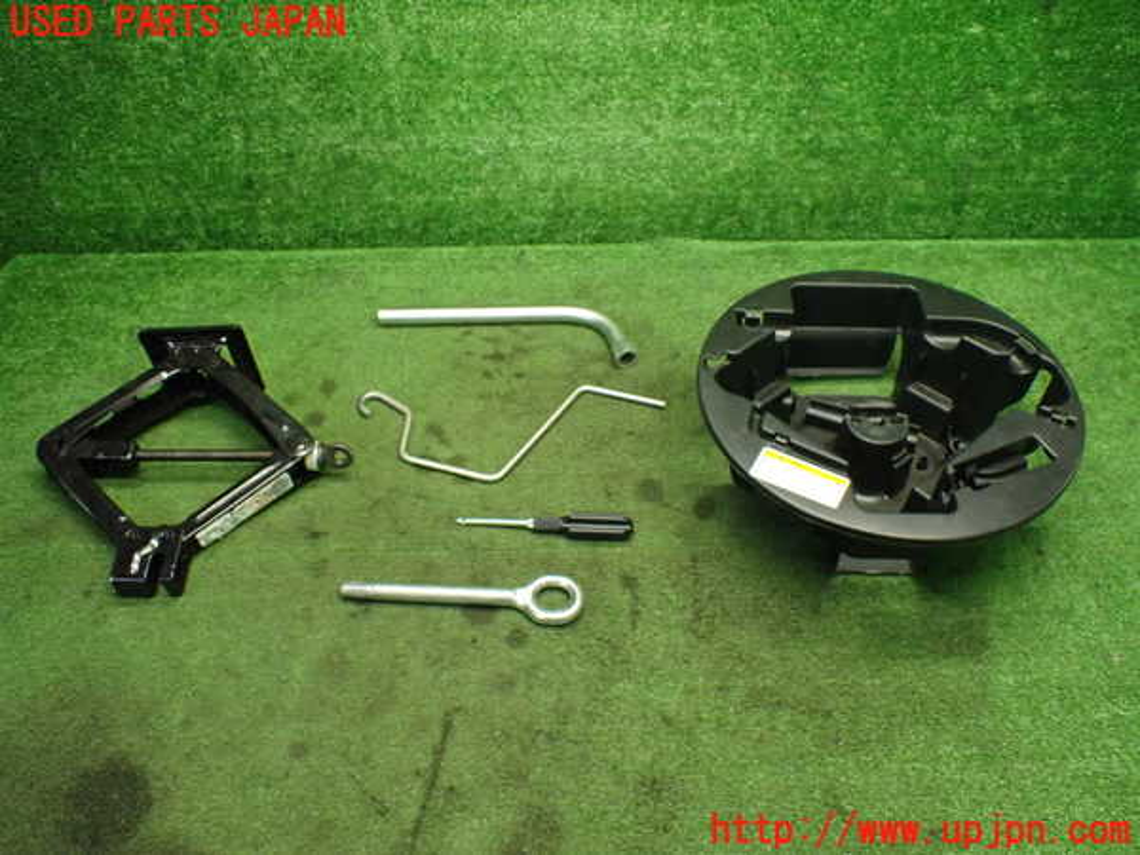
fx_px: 988
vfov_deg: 46.8
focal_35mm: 30
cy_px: 428
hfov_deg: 60.0
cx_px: 570
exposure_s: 1/125
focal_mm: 5.4
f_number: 2.3
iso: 800
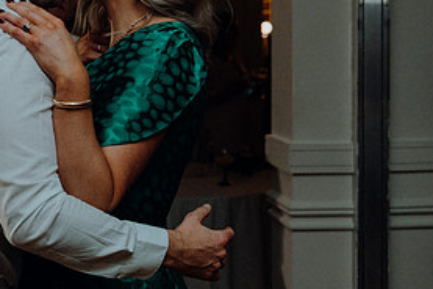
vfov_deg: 15.2
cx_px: 34
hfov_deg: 22.0
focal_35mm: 90
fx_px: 1083
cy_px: 82
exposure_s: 1/160
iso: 2500
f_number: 3.5
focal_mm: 43
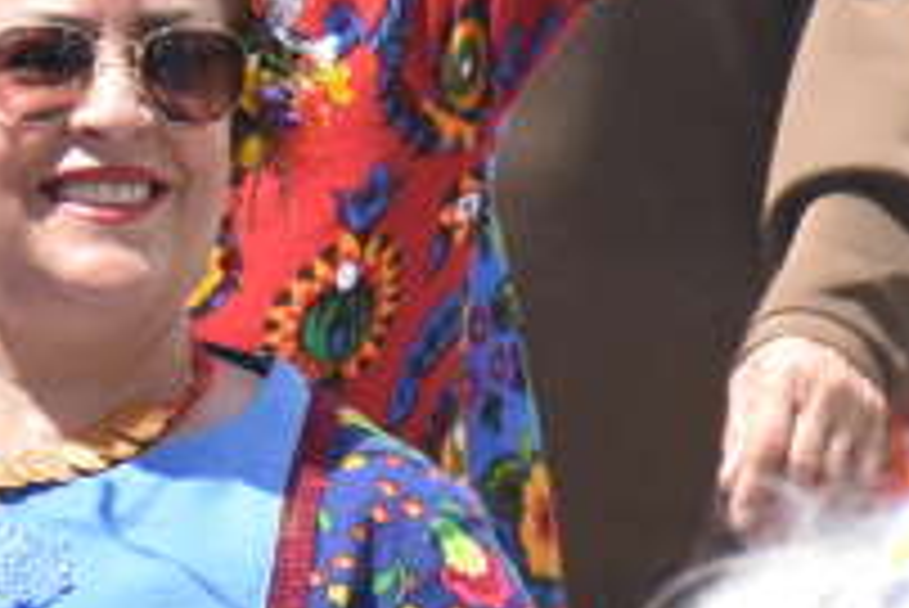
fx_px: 26834
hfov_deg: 1.9
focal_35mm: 1062
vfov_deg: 1.3
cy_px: -257
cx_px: -909
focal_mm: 112
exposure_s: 1/1250
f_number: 9
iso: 500
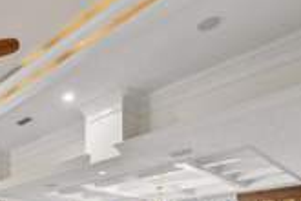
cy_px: 287
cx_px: -7
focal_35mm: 35
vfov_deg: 28.1
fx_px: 293
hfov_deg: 45.1
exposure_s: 1/15
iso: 1000
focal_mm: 12
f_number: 7.1
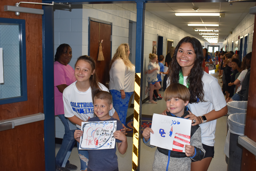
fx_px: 267
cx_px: 128
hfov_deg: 51.3
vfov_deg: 35.5
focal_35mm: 38
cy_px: 86
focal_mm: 25
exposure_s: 1/80
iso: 800
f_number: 4.5
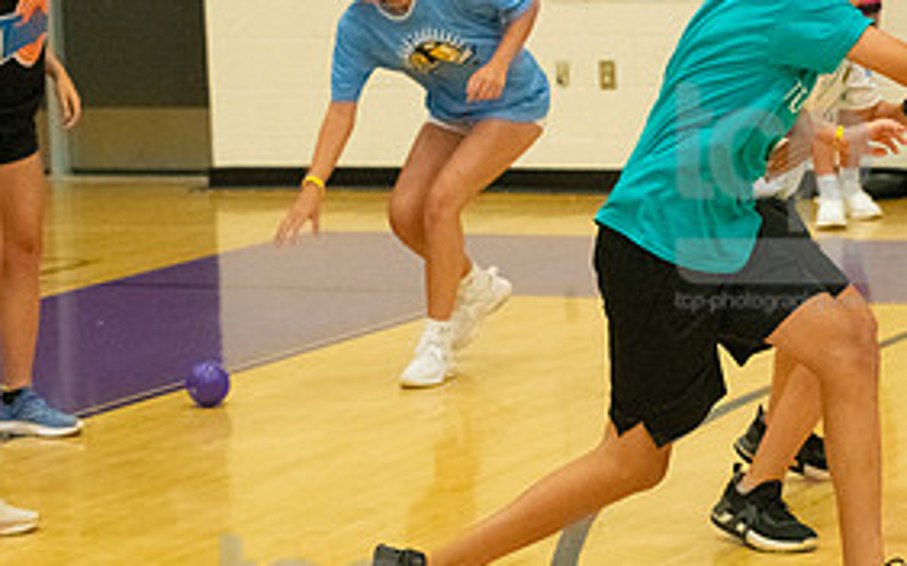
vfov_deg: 7.8
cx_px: 775
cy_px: 198
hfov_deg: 12.4
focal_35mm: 168
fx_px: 4151
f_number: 4.5
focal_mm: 80
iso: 6400
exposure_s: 1/800
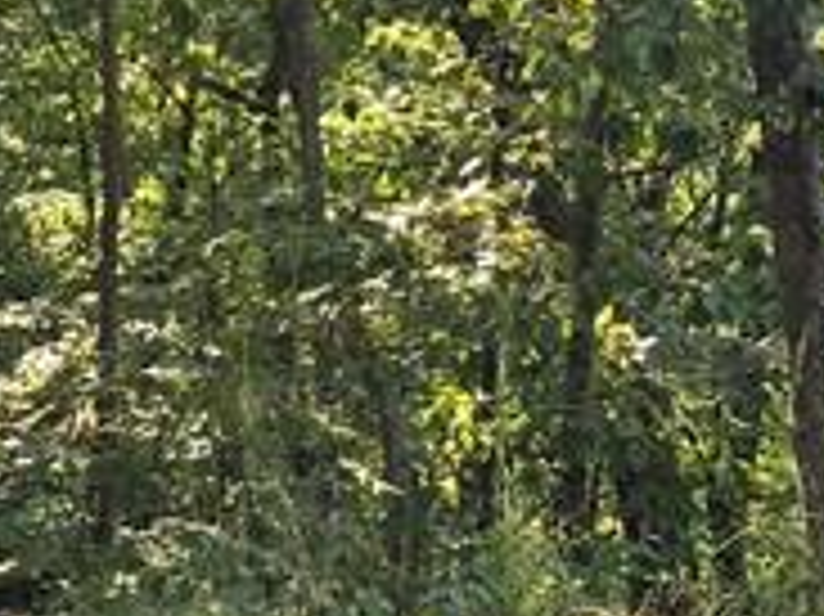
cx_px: 315
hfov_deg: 15.3
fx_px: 3069
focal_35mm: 129
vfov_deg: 11.3
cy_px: -112
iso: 25
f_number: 1.7
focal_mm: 6.3
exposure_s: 1/180
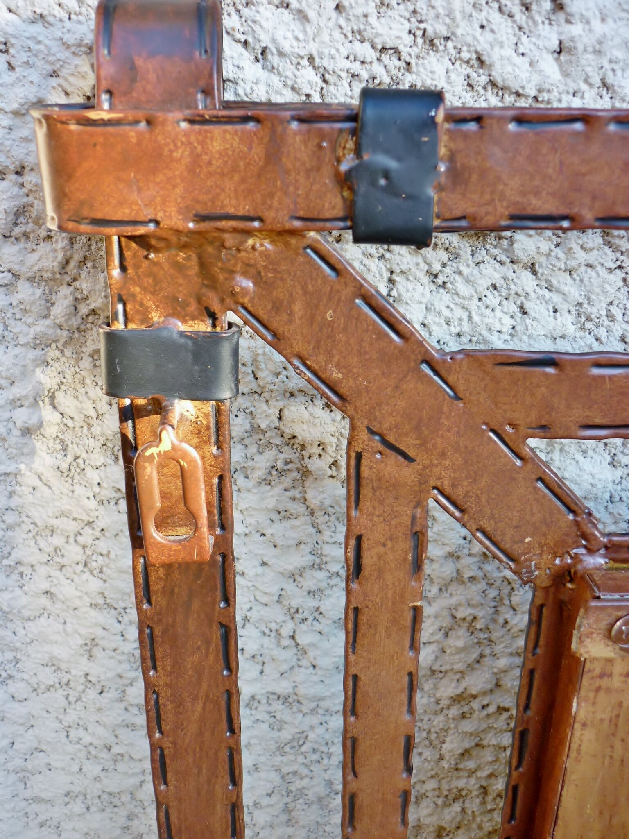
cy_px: 420
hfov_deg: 42.9
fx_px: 800
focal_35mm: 33
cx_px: 314
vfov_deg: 55.4
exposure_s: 1/50
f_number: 2.8
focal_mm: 5.5
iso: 80
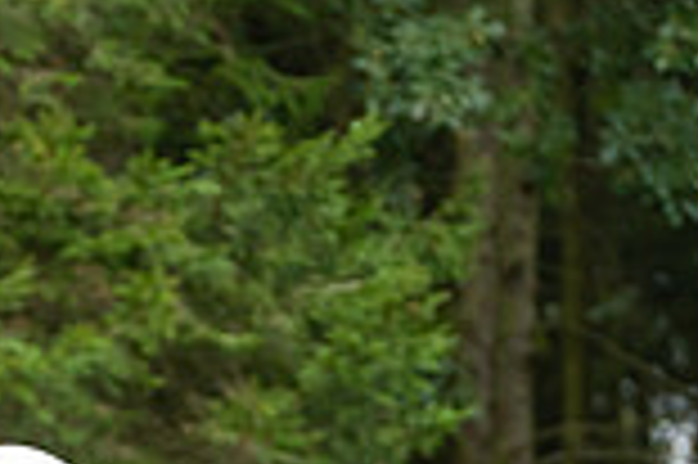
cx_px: 14
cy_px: 777
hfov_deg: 4.8
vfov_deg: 3.2
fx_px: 8270
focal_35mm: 427
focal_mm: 114
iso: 1600
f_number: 2.8
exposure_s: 1/1250
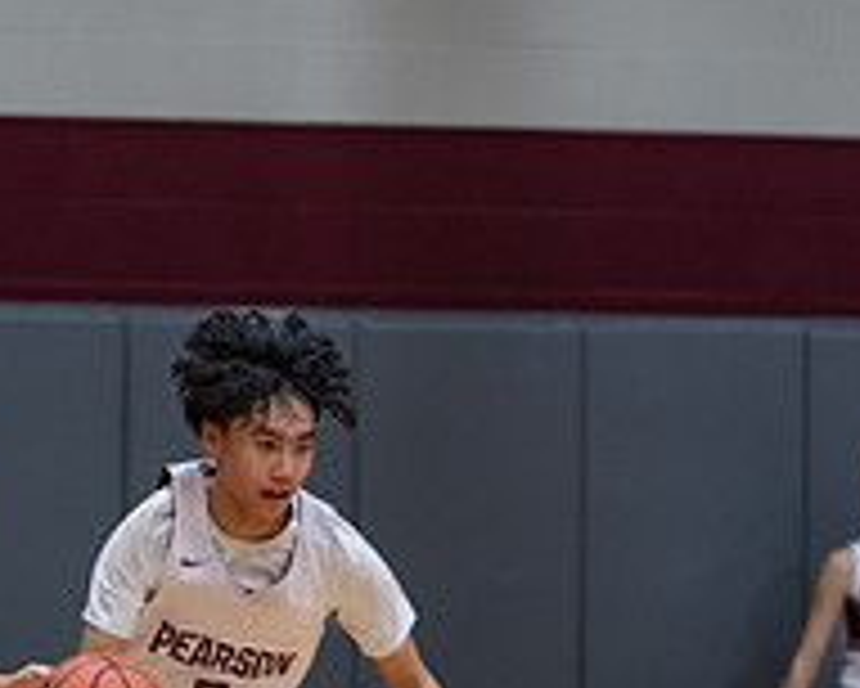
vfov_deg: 3.8
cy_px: 832
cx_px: 27
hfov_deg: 4.7
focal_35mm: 412
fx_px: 10492
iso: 1250
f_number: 1.8
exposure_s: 1/1000
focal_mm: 135
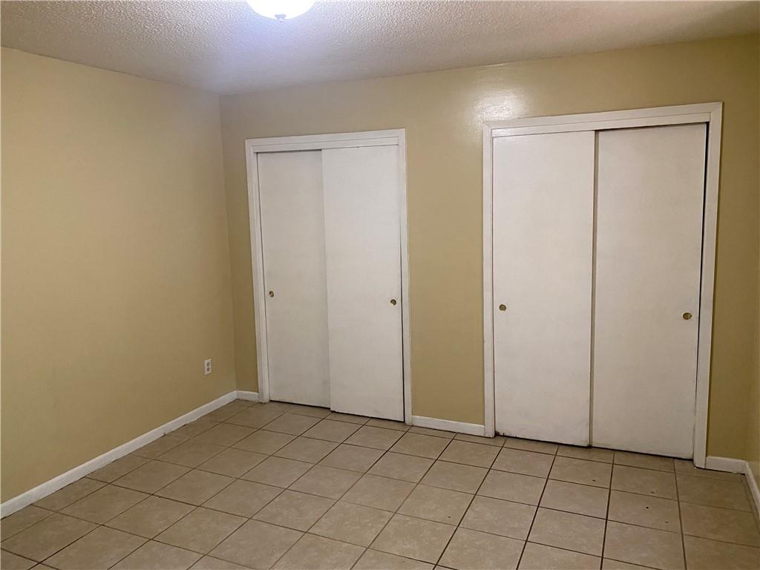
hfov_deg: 67.3
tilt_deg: -11.3
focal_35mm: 26
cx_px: 380
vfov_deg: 53.1
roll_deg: +2.4
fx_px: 571
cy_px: 285
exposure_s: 1/60
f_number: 1.8
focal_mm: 4.25
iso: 200
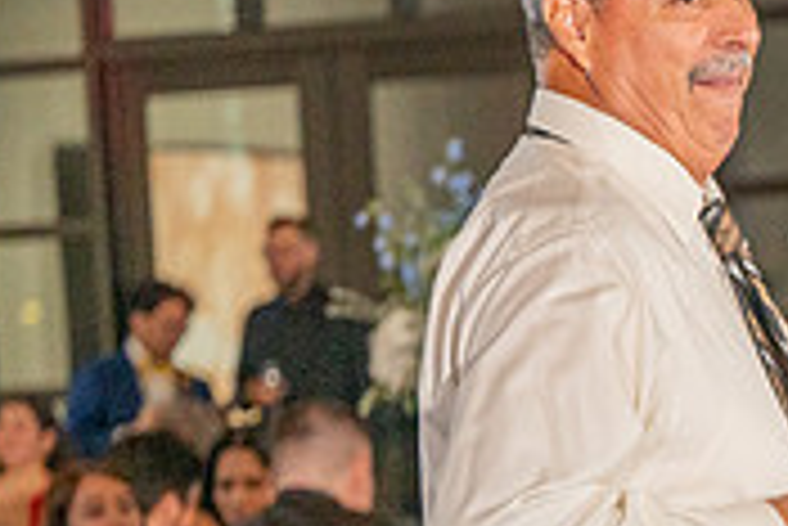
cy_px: 618
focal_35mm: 232
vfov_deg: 5.9
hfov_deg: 8.6
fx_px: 5082
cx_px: 1279
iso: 1600
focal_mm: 70
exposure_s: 1/200
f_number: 2.8
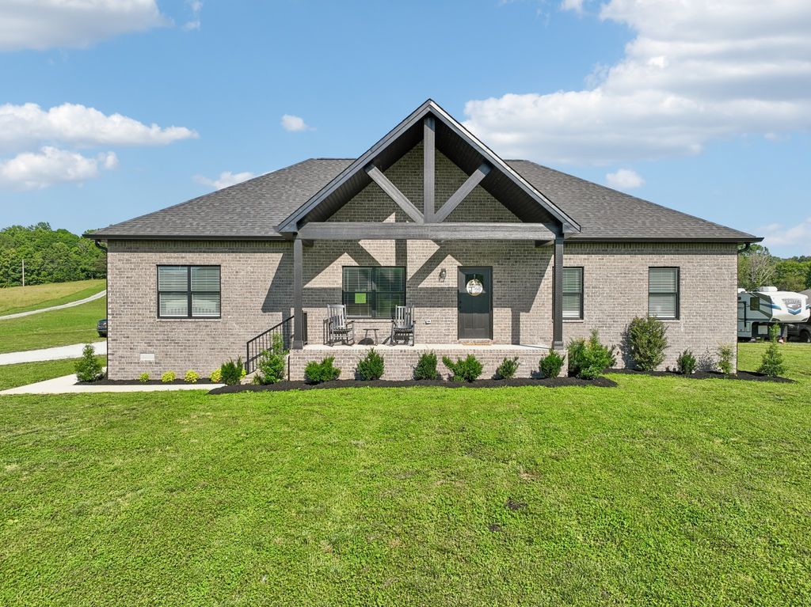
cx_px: 406
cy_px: 304
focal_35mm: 24
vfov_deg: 56.8
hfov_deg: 71.6
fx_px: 562
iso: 100
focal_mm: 12.3
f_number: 2.8
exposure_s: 1/240
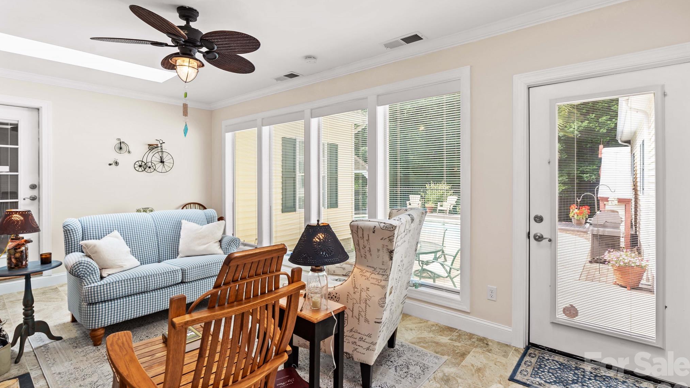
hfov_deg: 95.9
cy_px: 186
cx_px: 343
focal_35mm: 17
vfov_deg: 63.9
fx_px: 311
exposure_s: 1/13
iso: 100
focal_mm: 16
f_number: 8
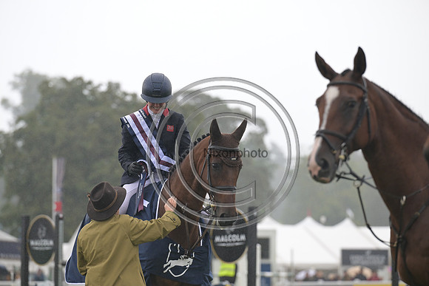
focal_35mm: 200
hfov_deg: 10.3
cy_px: 143
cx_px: 214
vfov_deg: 6.9
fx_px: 2384
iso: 1250
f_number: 4.5
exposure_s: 1/1250
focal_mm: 200
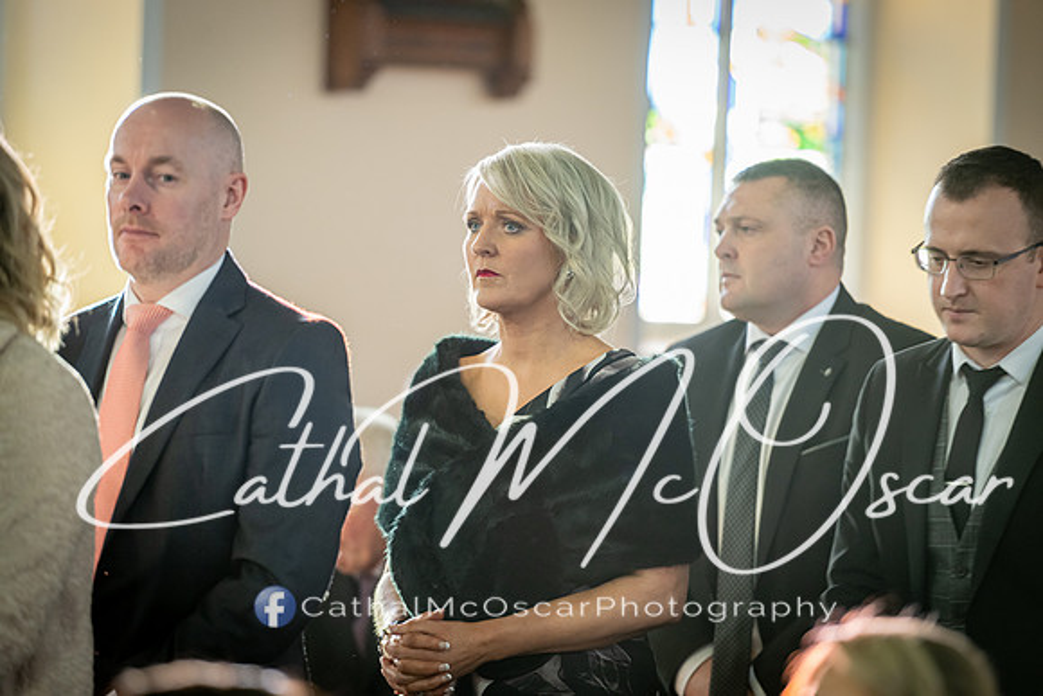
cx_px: 522
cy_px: 348
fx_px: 5796
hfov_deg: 10.3
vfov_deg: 6.9
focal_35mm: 200
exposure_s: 1/125
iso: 1000
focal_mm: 200
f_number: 2.8
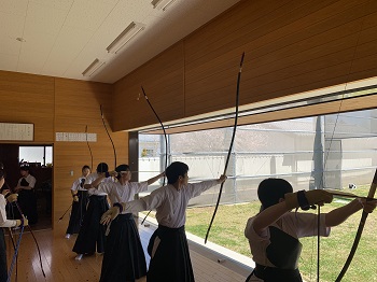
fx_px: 283
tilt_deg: +3.1
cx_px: 188
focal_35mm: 26
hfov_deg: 67.3
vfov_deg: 53.0
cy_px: 141
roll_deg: +0.6
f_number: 1.8
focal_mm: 4.25
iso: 25
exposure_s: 1/623
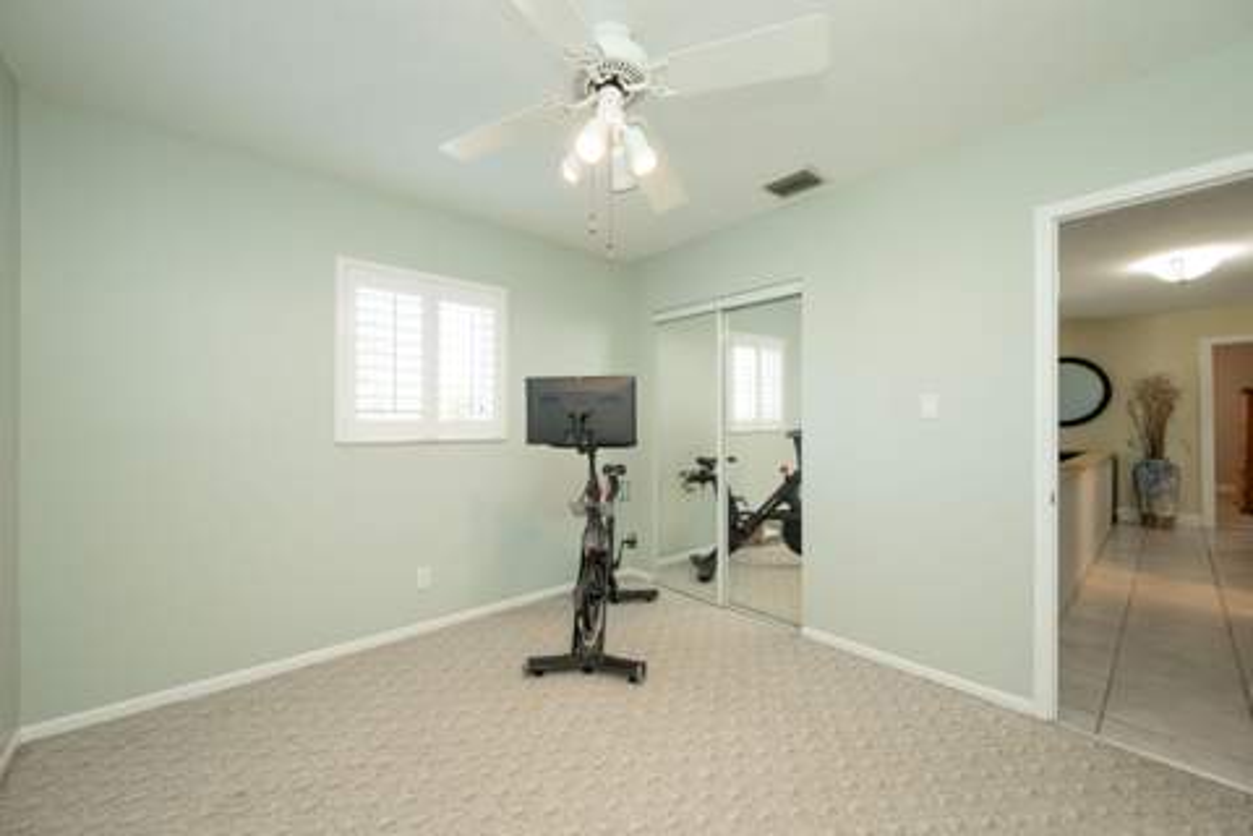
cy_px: 418
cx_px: 626
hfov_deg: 104.3
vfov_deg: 81.2
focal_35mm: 14
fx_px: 487
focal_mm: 14
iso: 1250
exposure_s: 1/50
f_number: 8
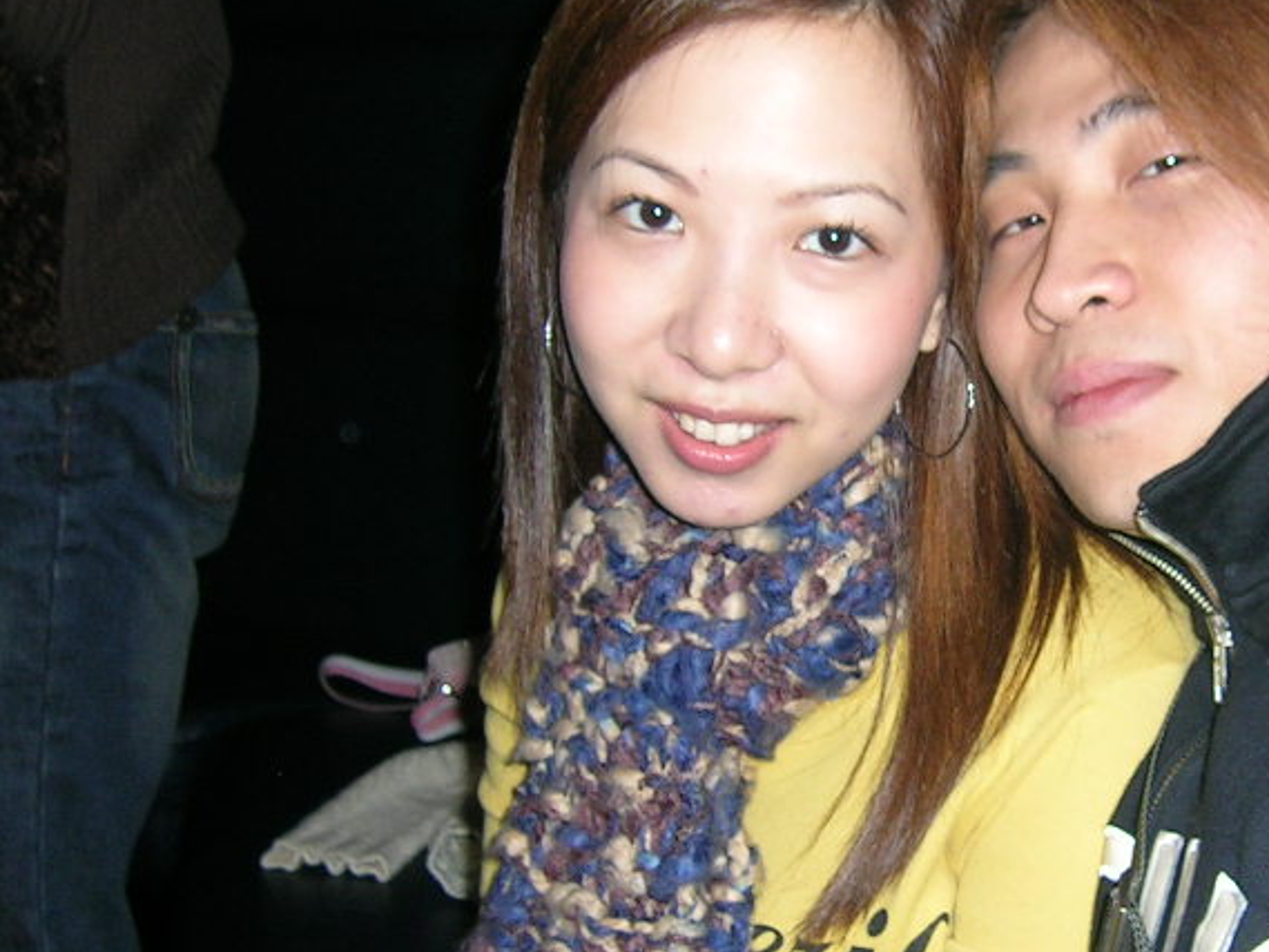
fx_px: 2310
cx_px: 946
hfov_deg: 30.2
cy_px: 526
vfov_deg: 23.3
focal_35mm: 63
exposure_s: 1/60.1
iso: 50
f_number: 2.8
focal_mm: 5.4
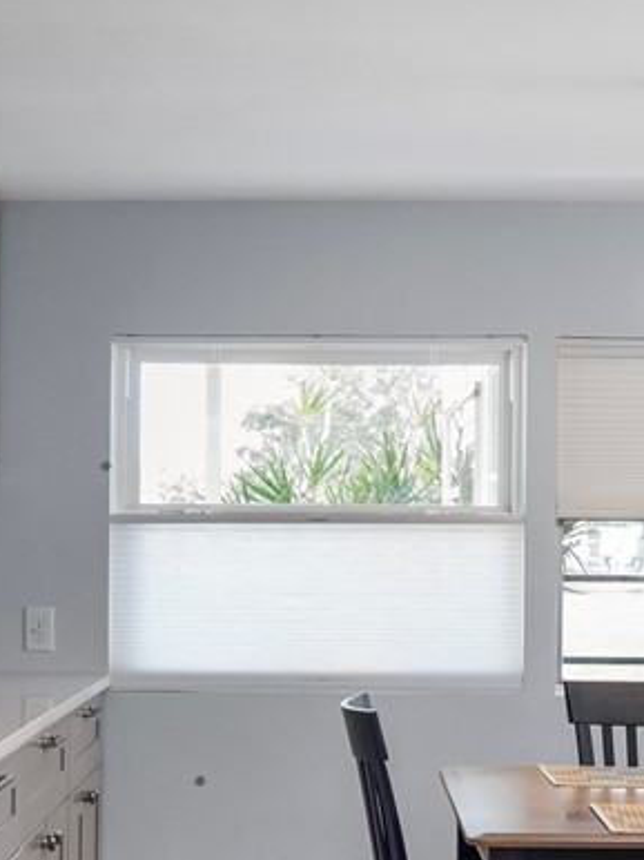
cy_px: 651
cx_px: 267
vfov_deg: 28.8
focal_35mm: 66
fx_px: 1648
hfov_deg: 22.1
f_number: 4
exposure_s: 1/160
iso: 1250
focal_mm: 24.5
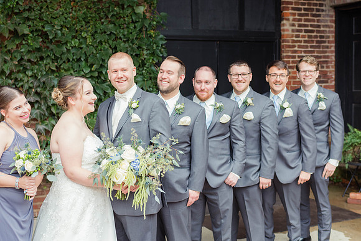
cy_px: 120
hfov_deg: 37.8
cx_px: 180
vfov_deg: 25.8
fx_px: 527
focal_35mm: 52
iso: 200
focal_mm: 35
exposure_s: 1/125
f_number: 2.2
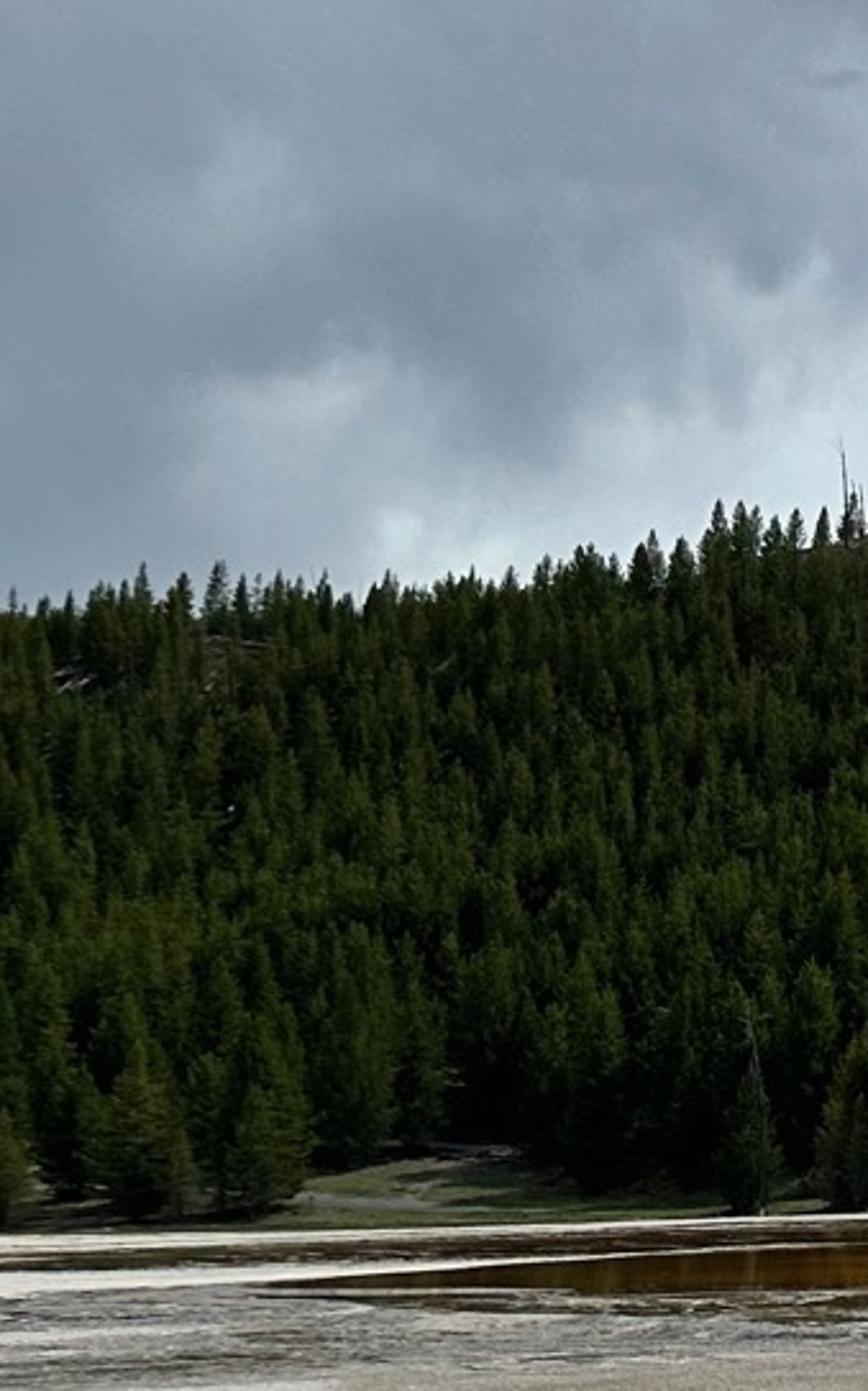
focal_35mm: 90
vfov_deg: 22.9
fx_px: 3409
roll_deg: +1.5
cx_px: 2415
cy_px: 948
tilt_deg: +1.6
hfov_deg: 10.9
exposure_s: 1/10753
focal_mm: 6.86
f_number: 1.78
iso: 80
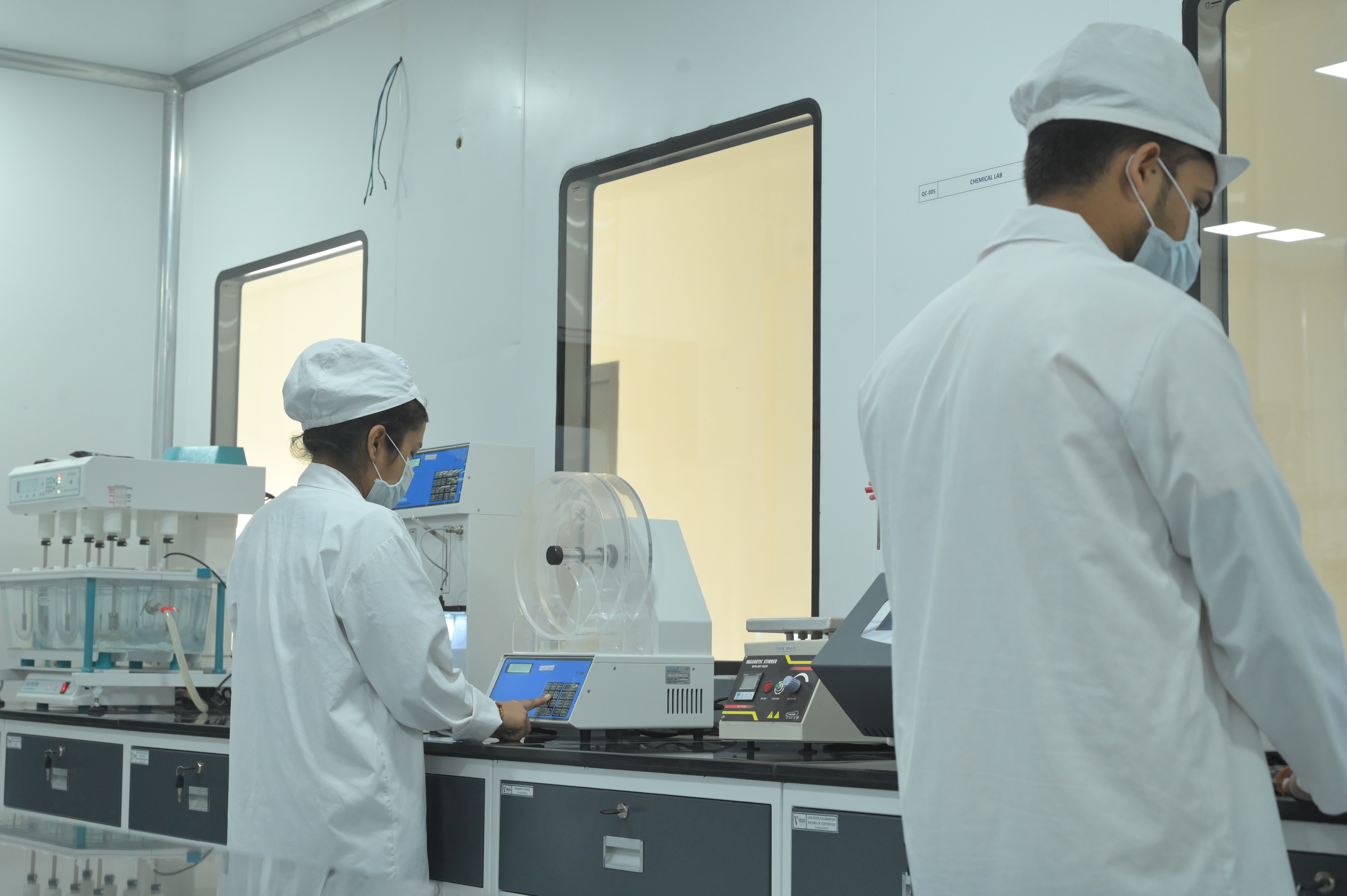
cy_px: 448
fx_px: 2131
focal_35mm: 57
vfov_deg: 23.7
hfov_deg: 35.1
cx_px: 674
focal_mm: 57
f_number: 6.7
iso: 2200
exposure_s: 1/125
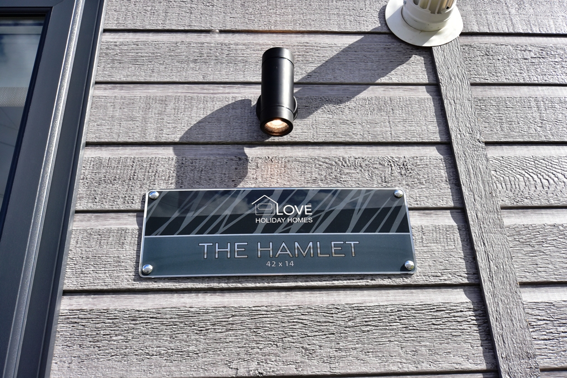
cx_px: 284
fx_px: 567
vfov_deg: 36.9
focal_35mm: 36
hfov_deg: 53.1
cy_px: 189
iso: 200
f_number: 8
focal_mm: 24
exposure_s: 1/400
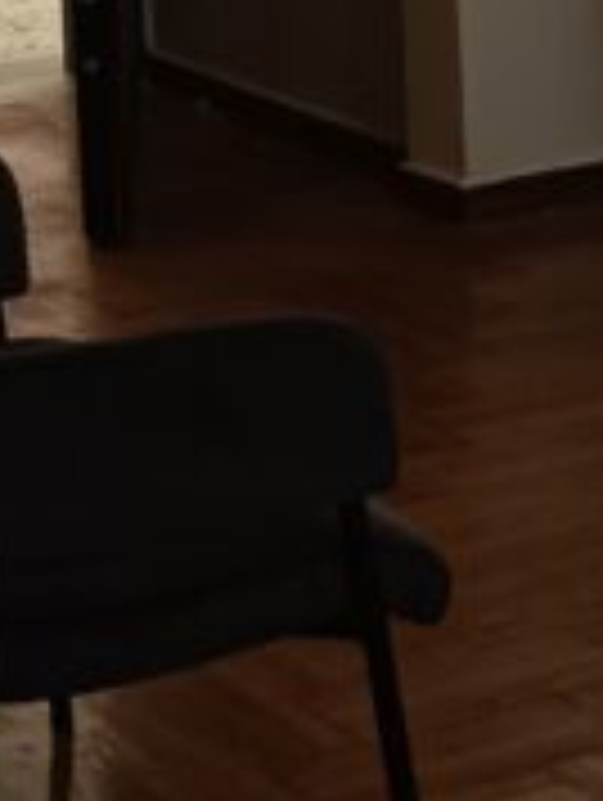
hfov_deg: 10.1
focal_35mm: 138
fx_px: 3198
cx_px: -526
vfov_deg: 13.5
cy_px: -382
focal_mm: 5.27
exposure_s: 1/50
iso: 318
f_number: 1.7
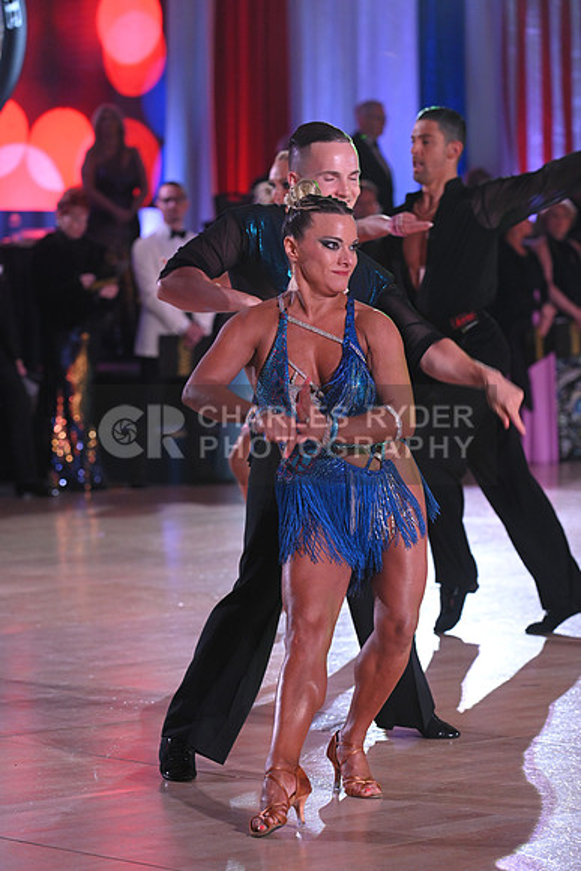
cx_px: 290
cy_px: 436
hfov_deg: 10.2
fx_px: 3266
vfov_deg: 15.2
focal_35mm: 135
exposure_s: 1/320
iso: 2500
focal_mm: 135
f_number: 5
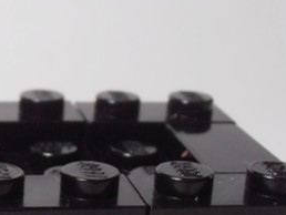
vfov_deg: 11.4
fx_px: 1067
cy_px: 206
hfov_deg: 14.6
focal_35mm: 129
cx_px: -89
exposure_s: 1/40
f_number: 3.9
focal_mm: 6.61
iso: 100
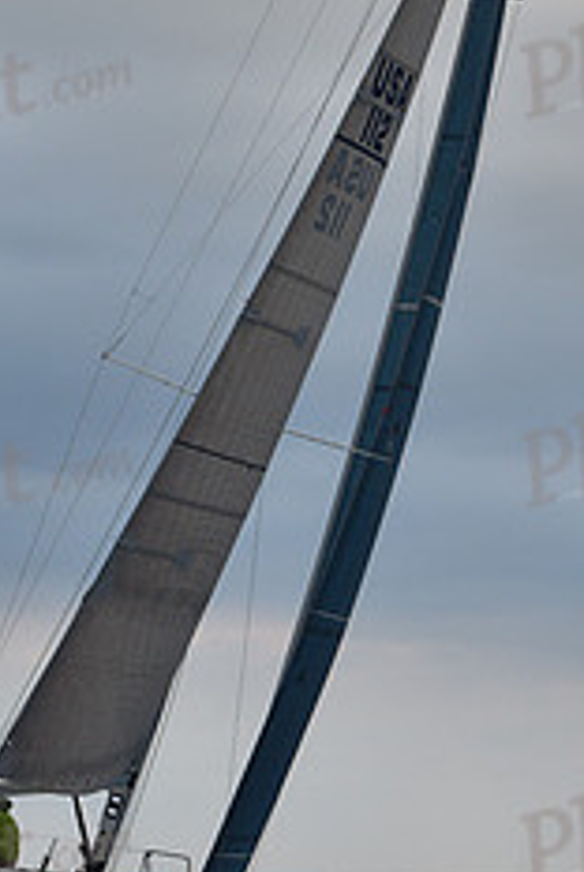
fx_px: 4221
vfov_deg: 11.8
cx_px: 328
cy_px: 269
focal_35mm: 174
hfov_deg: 7.9
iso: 500
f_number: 6.3
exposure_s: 1/640
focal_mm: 70
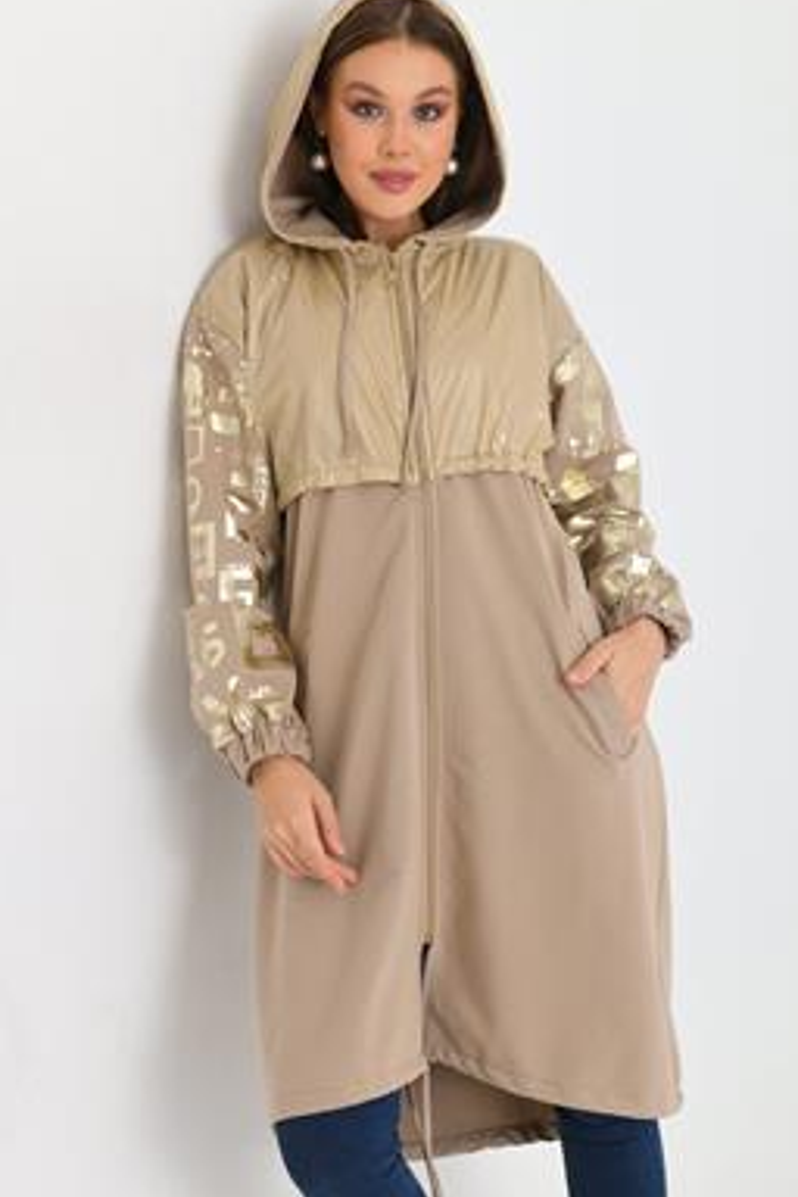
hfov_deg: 22.3
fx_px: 2028
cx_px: 408
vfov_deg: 32.9
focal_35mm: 61
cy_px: 608
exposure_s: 1/125
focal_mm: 52
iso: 100
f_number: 5.6
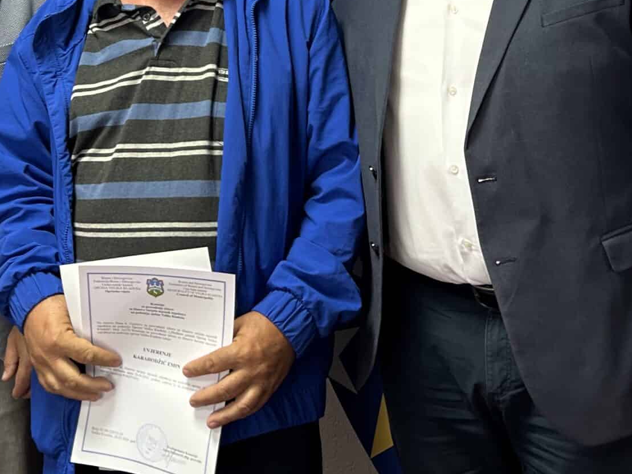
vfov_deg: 23.6
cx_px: 219
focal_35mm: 60
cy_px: 19
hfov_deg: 32.0
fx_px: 1096
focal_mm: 5.7
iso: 160
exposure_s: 1/50
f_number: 1.5
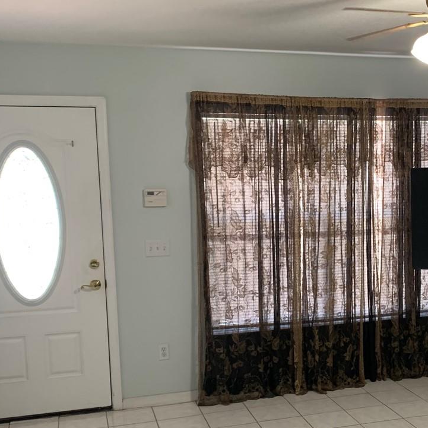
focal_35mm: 51
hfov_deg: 32.6
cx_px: 337
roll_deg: +0.7
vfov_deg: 33.2
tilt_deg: -6.2
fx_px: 713
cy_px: 271
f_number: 1.8
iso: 200
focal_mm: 4.25
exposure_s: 1/60
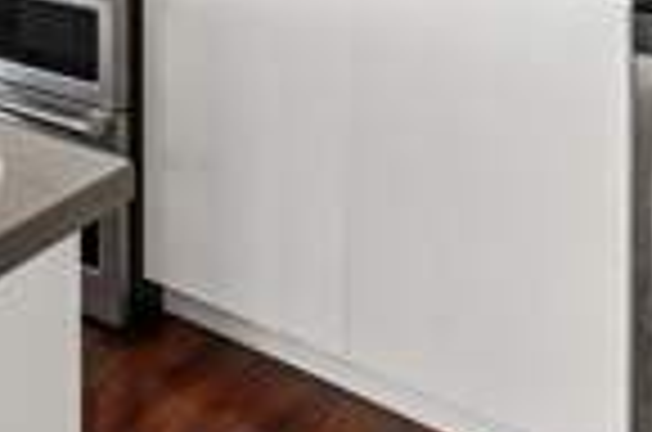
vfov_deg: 21.2
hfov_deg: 34.1
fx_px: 958
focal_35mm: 53
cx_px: -9
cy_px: -227
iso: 100
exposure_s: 1/40
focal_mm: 16
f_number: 8
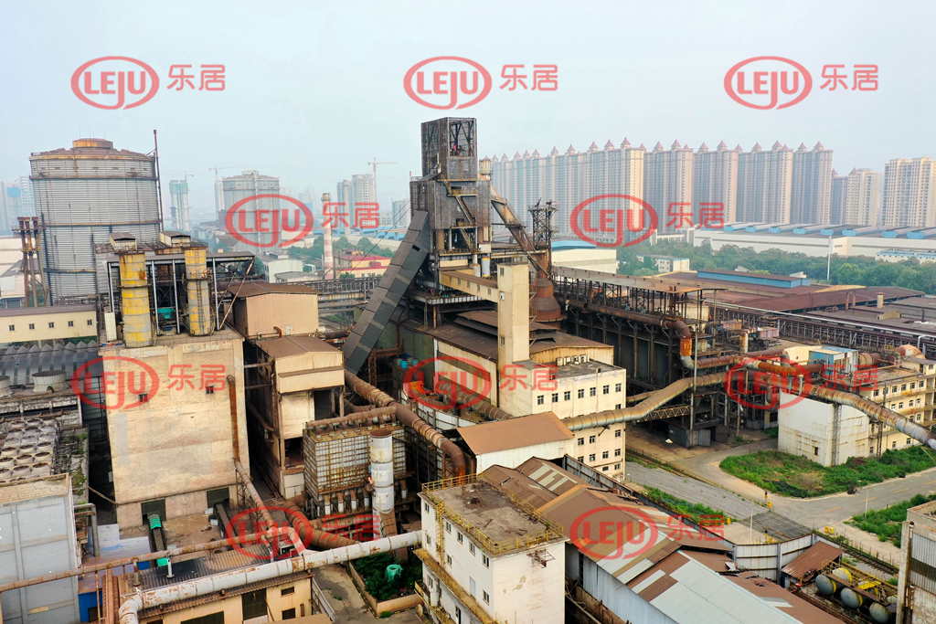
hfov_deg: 65.5
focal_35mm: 28
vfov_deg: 46.4
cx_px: 468
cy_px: 312
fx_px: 728
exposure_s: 1/240
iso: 100
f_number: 5
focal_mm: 10.26
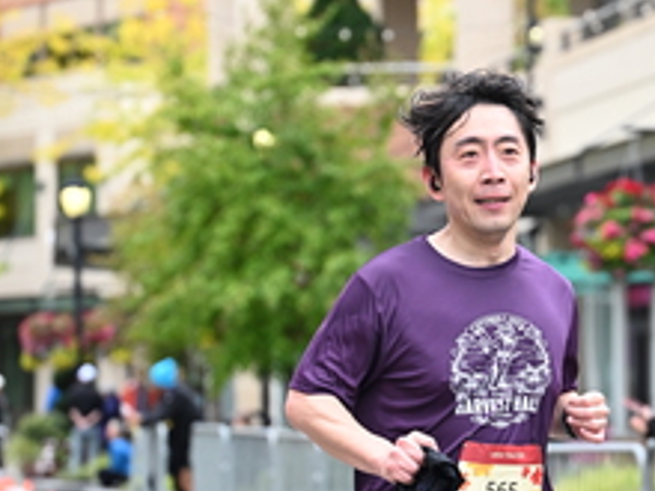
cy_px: 312
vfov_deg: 8.0
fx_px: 3501
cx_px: 493
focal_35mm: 185
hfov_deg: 10.7
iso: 640
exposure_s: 1/1600
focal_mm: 77
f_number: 2.8
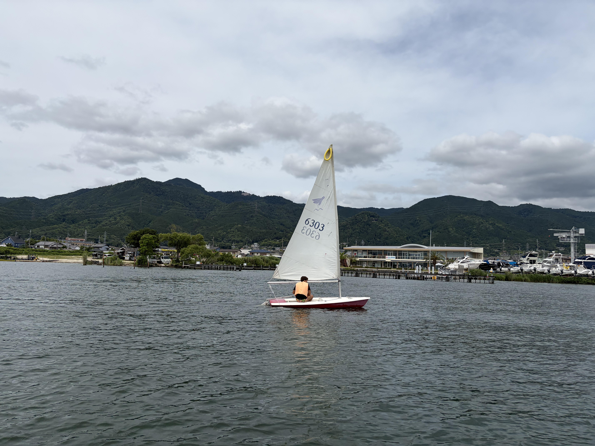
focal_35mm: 26
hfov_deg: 67.3
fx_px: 447
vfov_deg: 53.1
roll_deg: -2.9
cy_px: 223
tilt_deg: +6.2
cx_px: 298
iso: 50
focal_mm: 5.96
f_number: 1.6
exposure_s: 1/7813
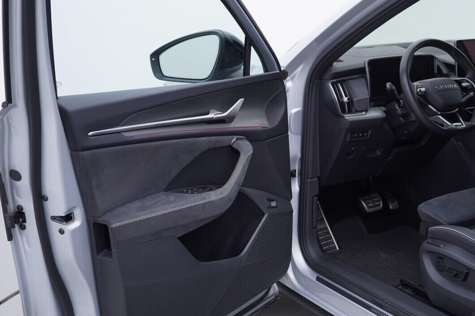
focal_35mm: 49
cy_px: 142
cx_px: 283
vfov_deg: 27.5
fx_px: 646
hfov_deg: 40.2
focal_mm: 24
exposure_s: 1/60
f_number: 3.5
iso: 125
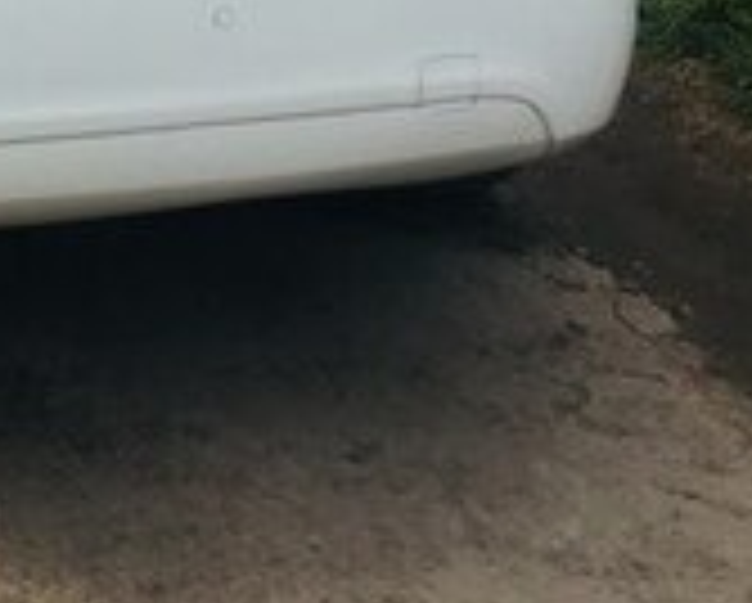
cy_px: -220
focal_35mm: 84
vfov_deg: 17.0
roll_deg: +0.6
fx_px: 1872
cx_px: -18
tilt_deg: -10.4
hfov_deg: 21.8
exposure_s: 1/1522
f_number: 2.2
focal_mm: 4.15
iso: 32
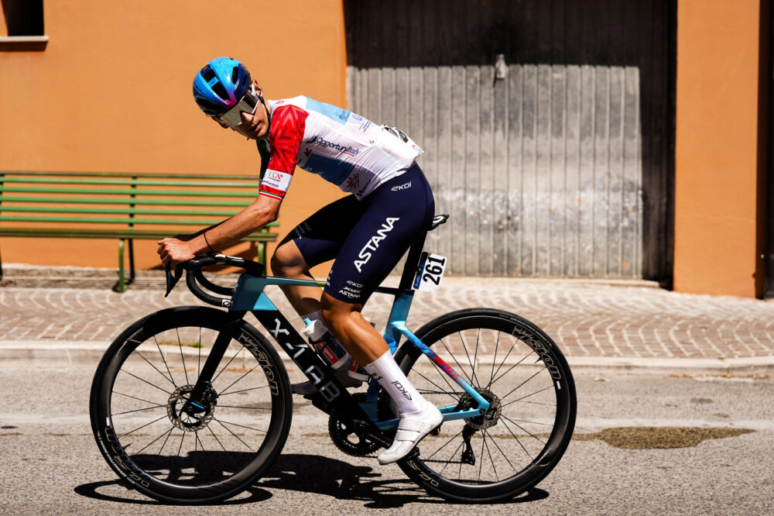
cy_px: 258
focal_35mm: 70
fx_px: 1504
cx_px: 387
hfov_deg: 28.9
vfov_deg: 19.4
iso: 200
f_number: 3.5
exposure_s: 1/4000
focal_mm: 70
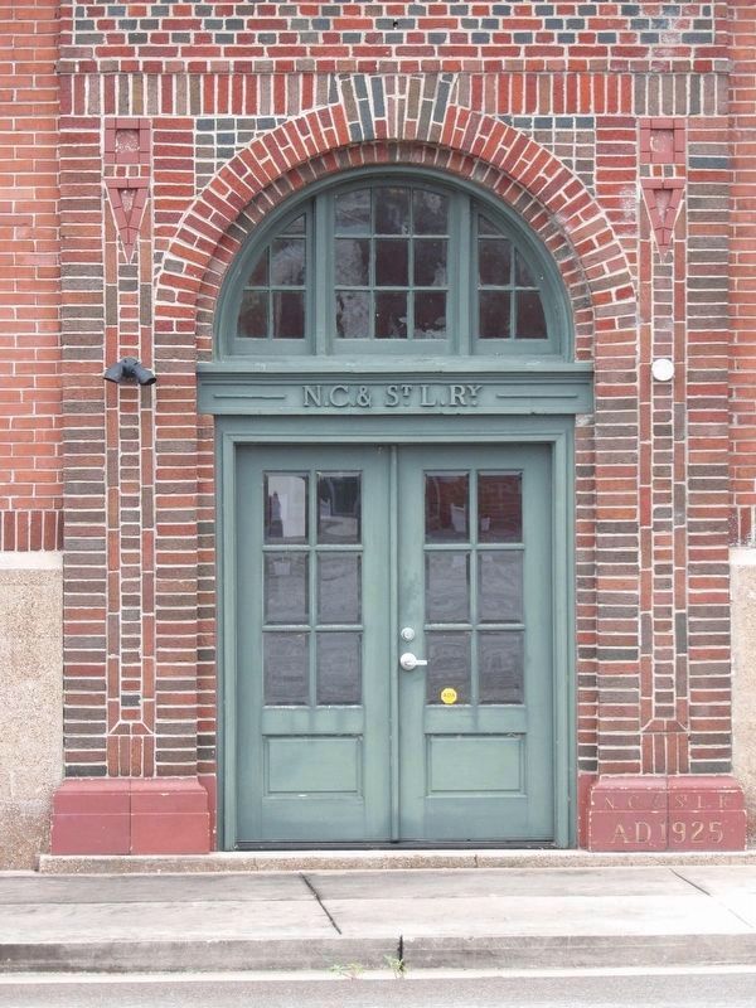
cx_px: 378
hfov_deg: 7.5
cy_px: 504
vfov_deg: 10.0
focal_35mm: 198
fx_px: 5766
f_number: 4.5
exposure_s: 1/50
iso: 380
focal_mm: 35.6
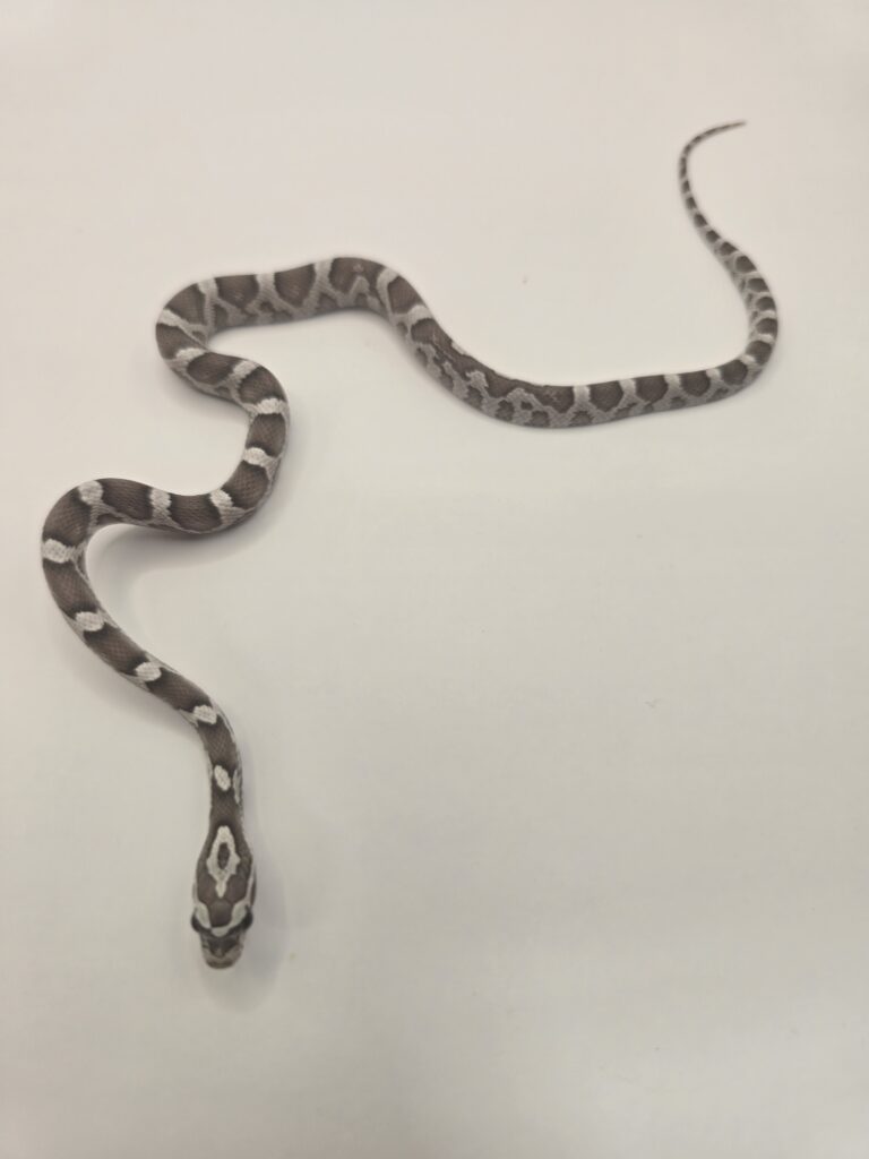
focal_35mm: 23
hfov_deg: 58.9
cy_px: 580
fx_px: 770
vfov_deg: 73.9
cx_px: 434
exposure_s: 1/69.4
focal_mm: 6.3
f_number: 1.7
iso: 20
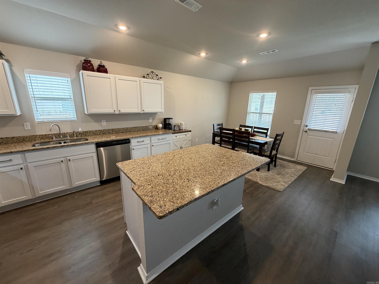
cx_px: 190
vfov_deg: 85.7
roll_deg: -0.7
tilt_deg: -13.5
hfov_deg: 102.1
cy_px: 142
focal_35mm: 14
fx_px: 153
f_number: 2.2
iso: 320
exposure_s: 1/60
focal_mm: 2.22
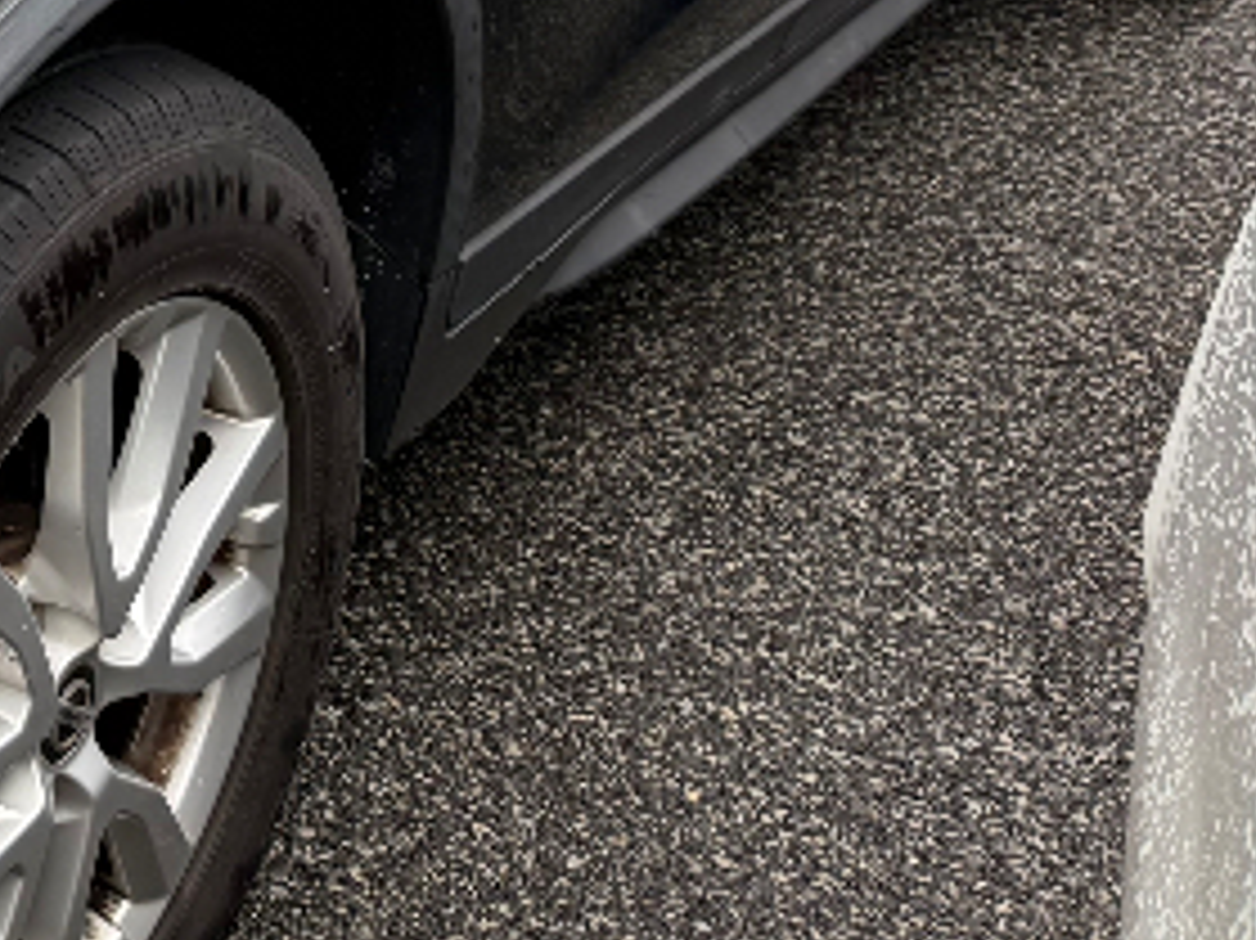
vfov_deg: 15.3
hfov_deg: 19.6
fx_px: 3192
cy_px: -522
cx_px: -594
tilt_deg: -17.2
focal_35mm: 88
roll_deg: -2.4
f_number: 1.78
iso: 100
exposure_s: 1/456
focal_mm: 6.76
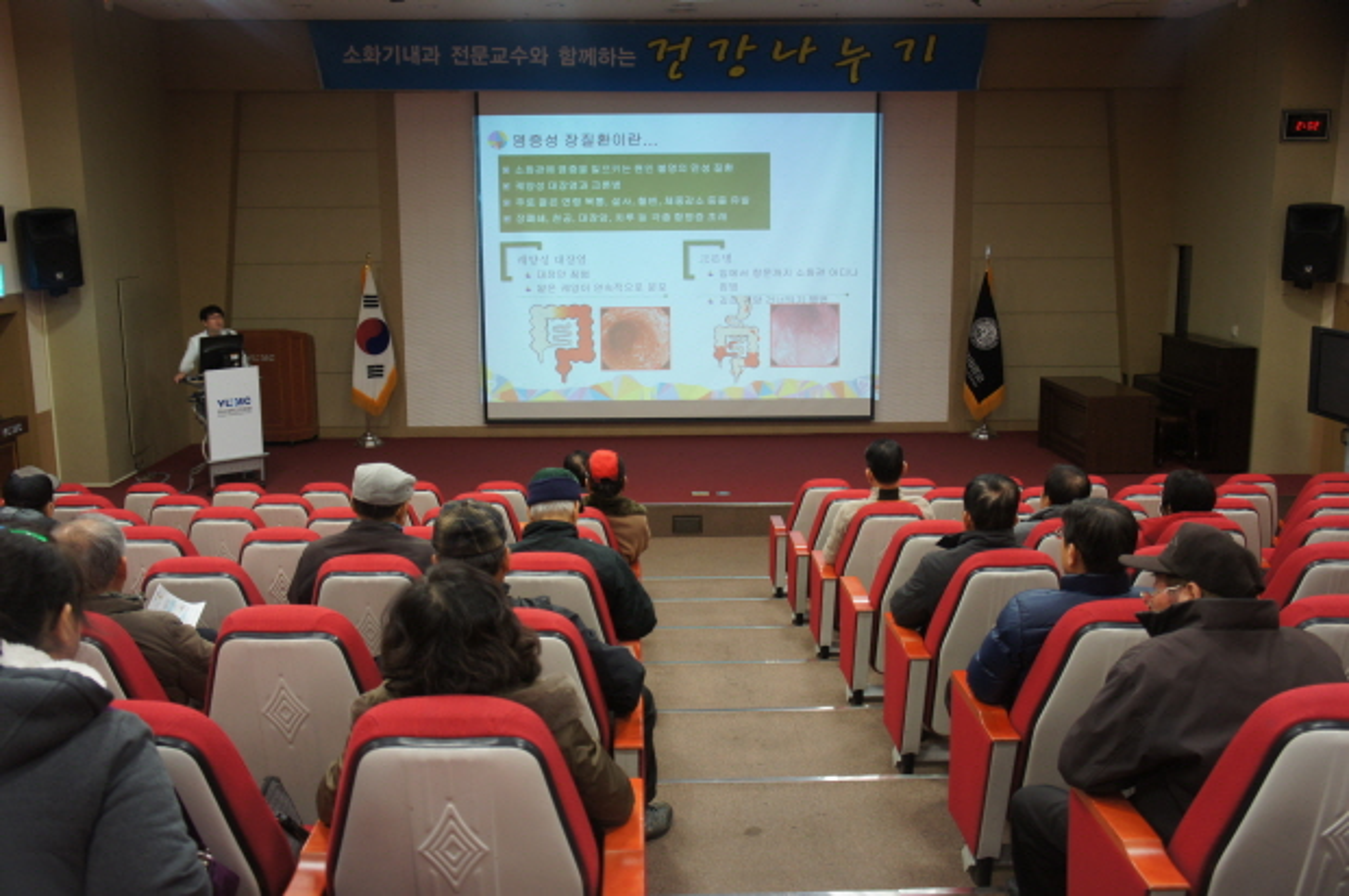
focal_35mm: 33
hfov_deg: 57.3
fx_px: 1235
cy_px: 448
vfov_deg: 39.9
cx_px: 674
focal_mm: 22
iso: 400
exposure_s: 1/25
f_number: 4
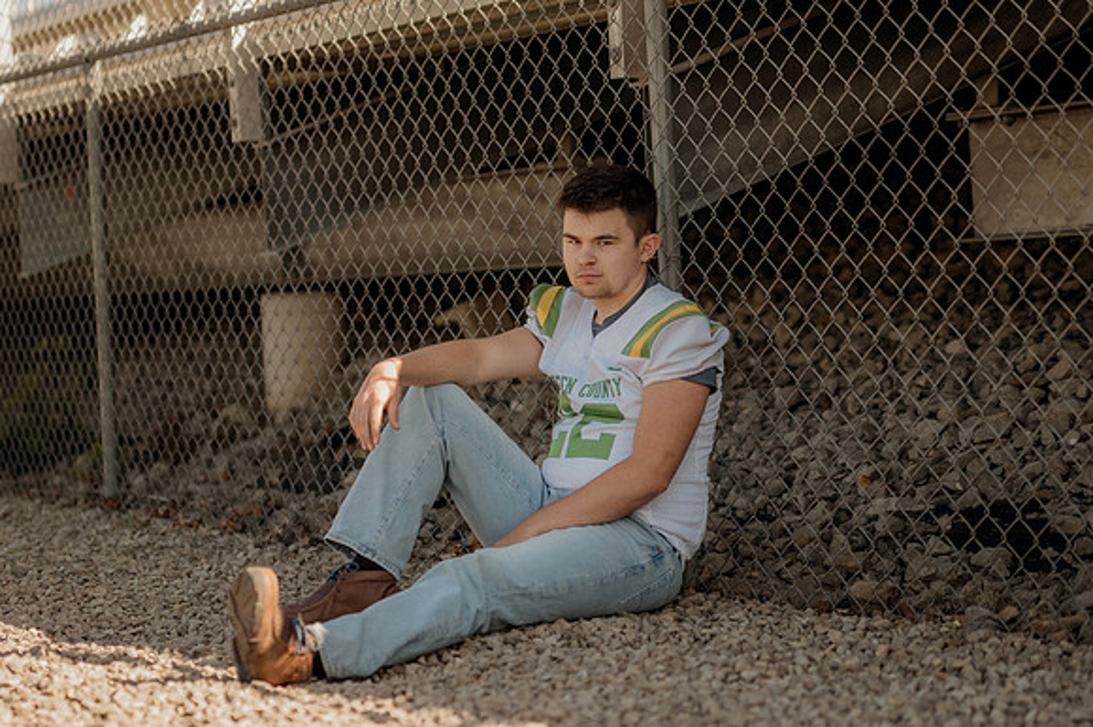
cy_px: 364
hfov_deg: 27.0
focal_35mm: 75
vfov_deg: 18.2
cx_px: 546
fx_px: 2276
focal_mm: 50
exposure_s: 1/4000
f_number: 1.4
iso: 400
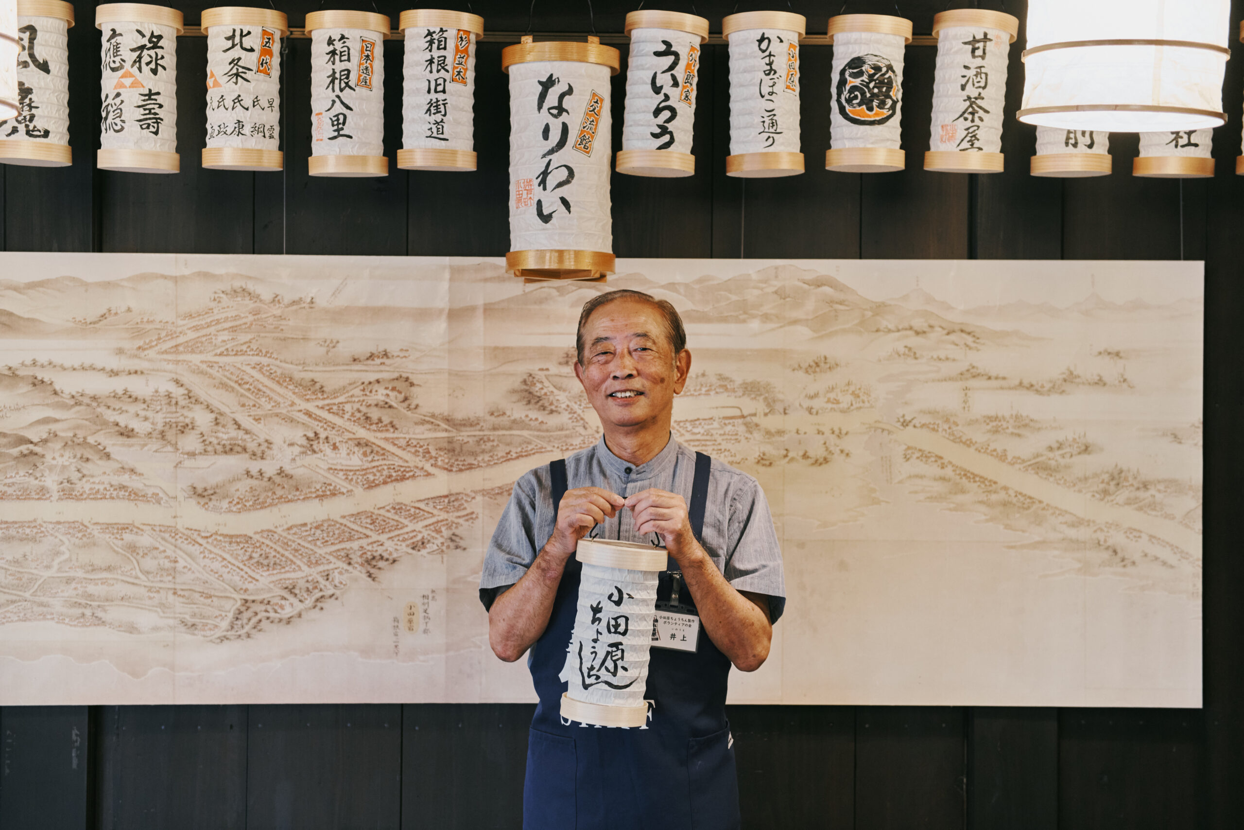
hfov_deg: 33.4
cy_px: 415
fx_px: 2073
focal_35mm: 60
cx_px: 622
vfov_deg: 22.6
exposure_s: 1/125
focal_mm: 60
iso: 1600
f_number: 2.8
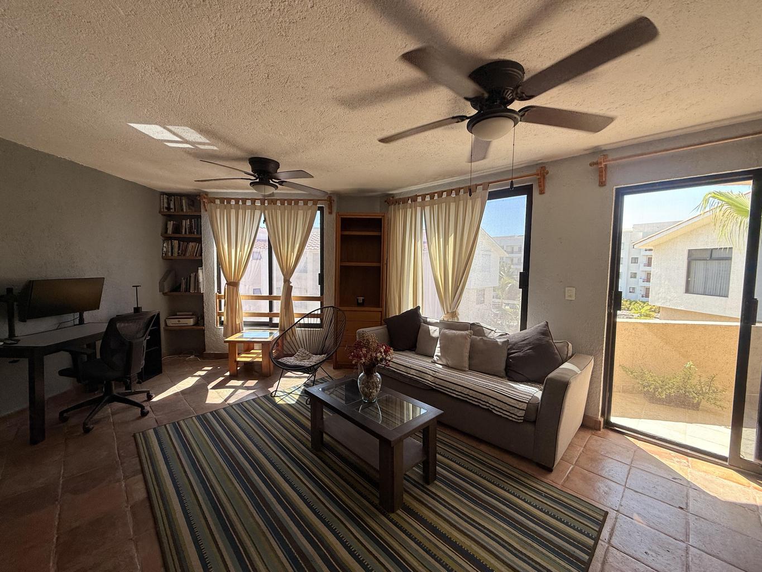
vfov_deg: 85.7
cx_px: 381
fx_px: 308
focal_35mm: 14
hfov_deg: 102.1
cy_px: 286
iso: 64
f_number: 2.2
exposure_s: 1/99
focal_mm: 2.22
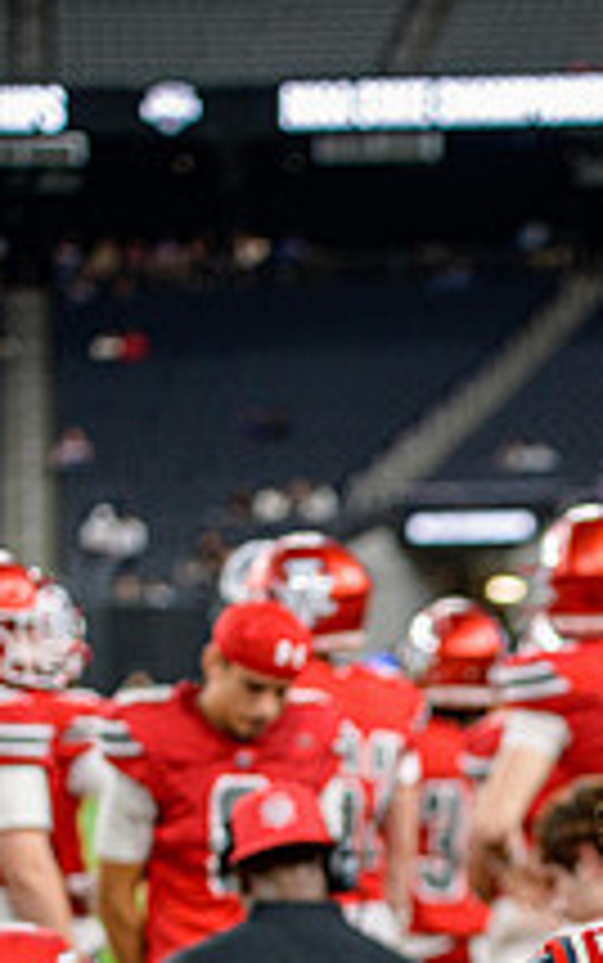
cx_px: 662
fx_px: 4228
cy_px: 891
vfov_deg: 12.9
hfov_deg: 8.1
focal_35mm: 161
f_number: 2.8
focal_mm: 75
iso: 1000
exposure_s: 1/400
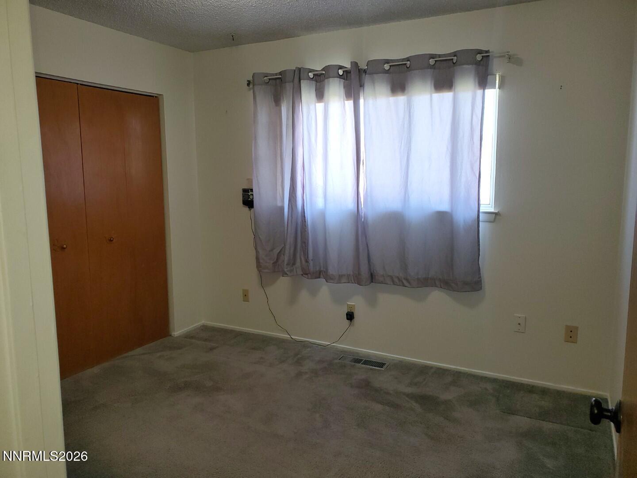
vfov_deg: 53.1
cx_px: 318
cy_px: 239
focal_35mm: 26
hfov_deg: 67.3
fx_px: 478
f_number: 2.4
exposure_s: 1/60
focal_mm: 4.3
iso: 100
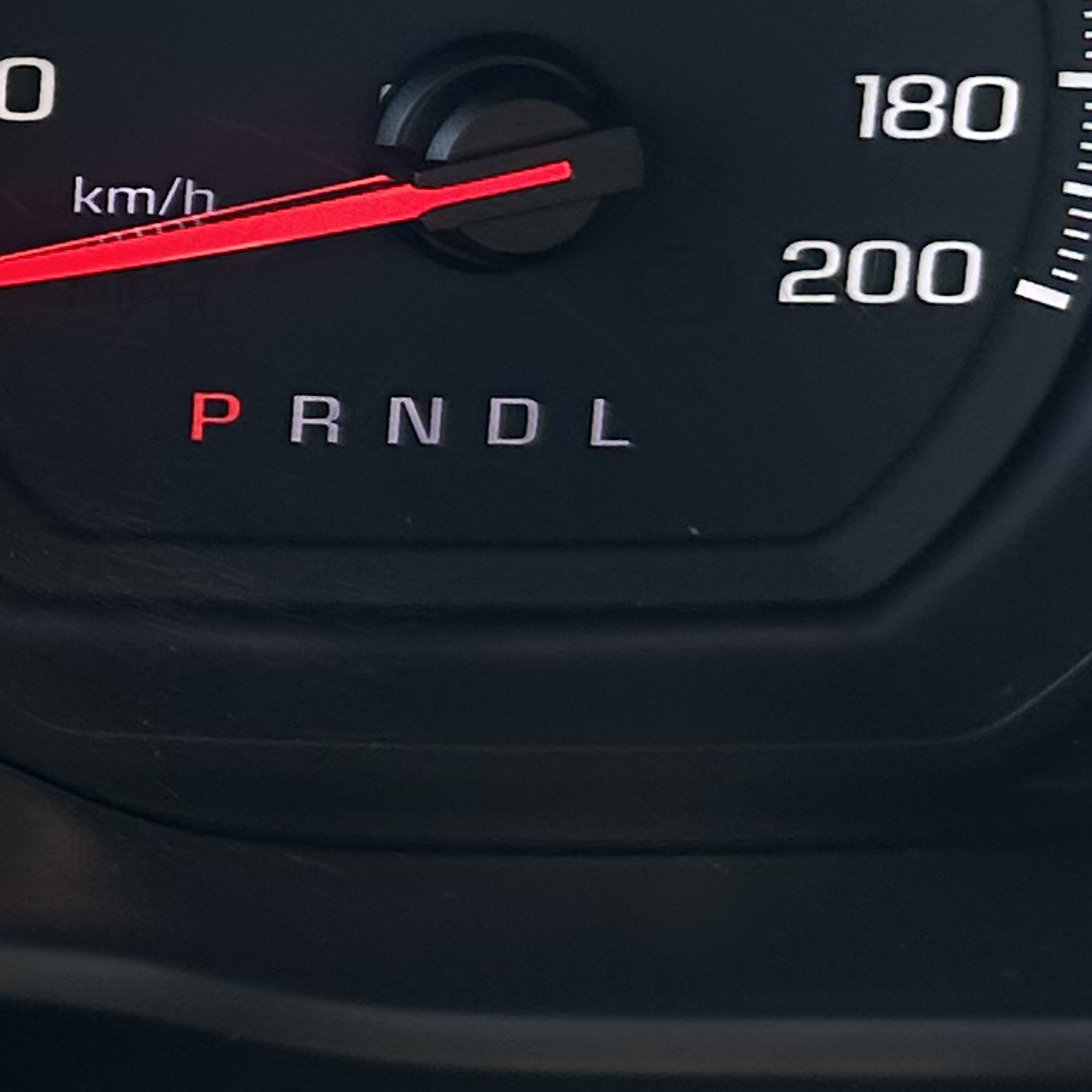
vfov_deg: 15.1
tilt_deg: -23.0
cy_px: -166
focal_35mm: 112
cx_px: -1079
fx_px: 3997
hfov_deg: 13.4
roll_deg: -1.4
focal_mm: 6.86
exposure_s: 1/168
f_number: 1.78
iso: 125
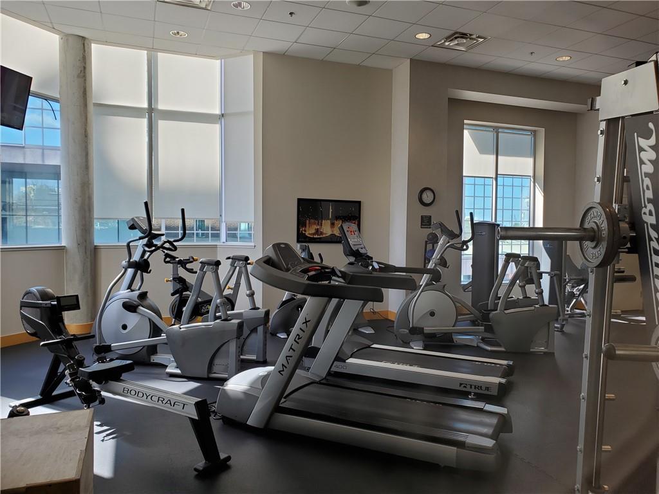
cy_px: 247
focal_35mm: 26
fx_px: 495
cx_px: 330
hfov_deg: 67.3
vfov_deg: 53.1
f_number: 2.4
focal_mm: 4.3
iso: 50
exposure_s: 1/84
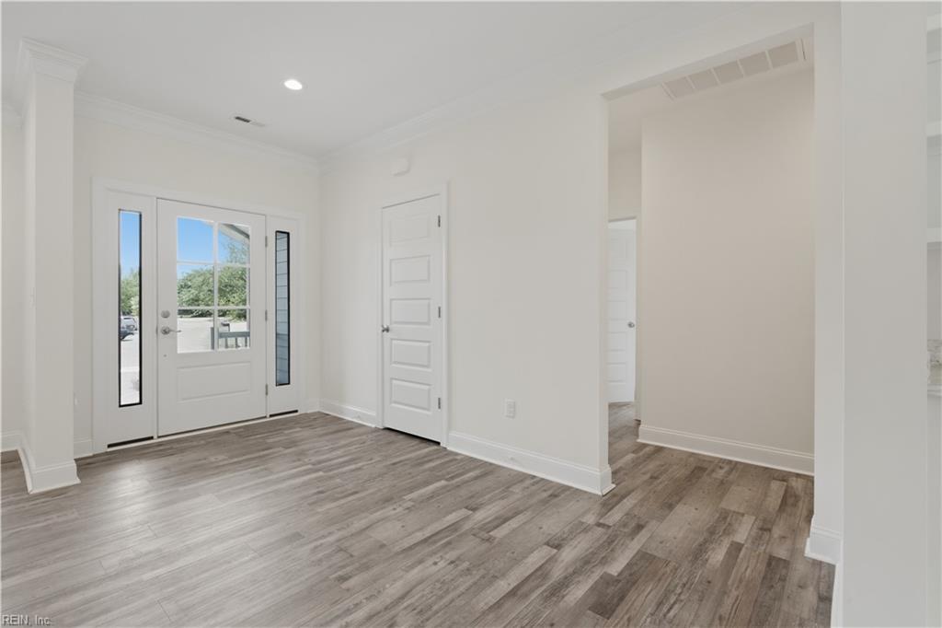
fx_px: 419
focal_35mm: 16
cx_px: 471
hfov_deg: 96.8
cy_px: 314
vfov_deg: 73.7
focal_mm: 16
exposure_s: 1/6
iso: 64
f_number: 6.3
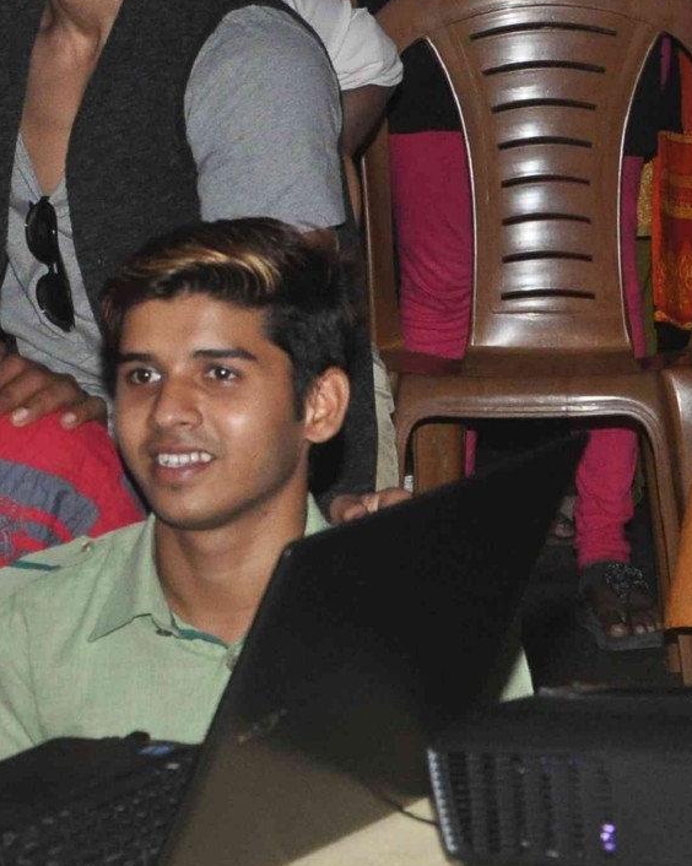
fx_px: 5765
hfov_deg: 6.7
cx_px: -443
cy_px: 162
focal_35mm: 225
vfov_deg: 8.6
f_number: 10
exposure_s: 1/250
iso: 800
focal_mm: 50
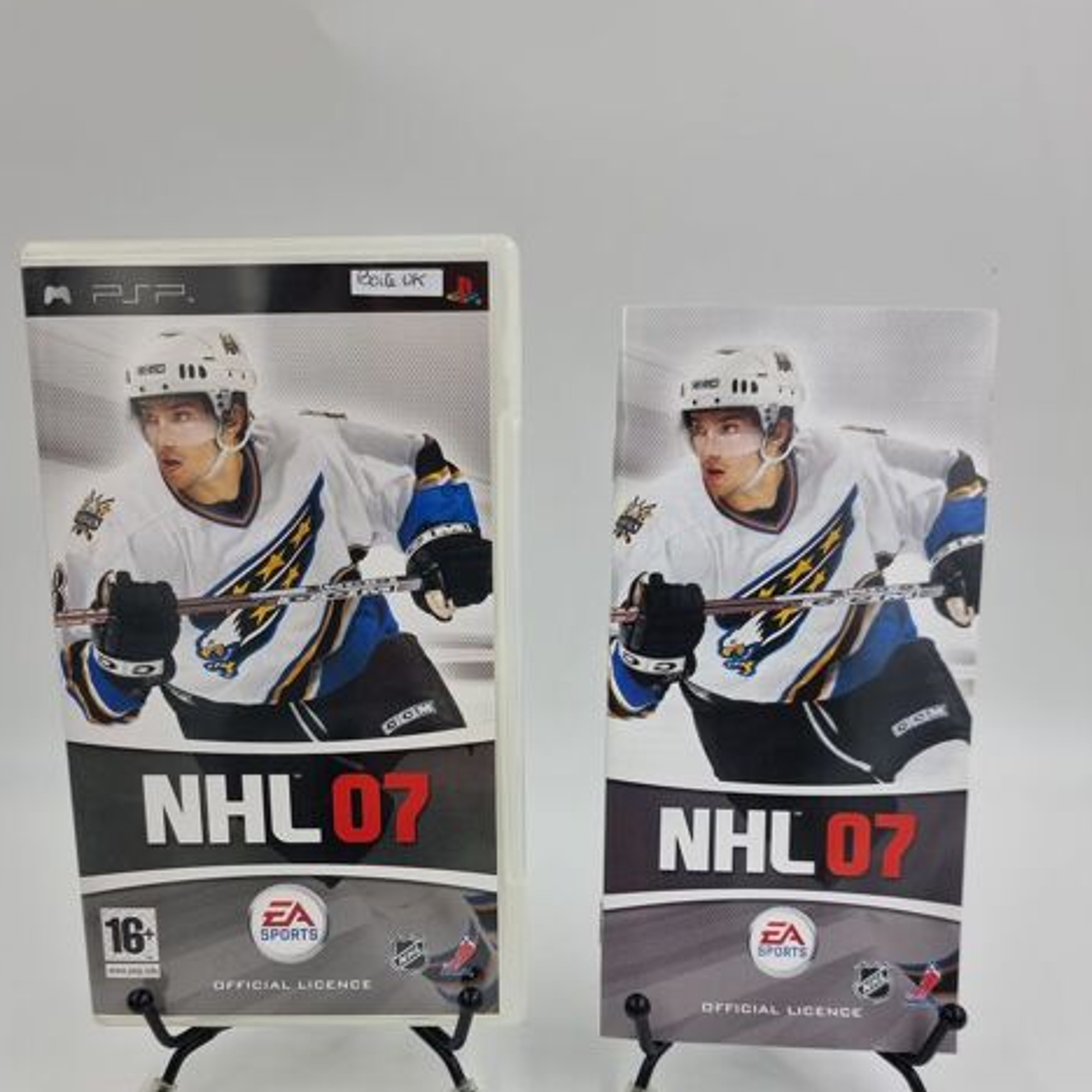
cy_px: 719
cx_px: 534
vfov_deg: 54.6
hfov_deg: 55.6
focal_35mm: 29
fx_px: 1035
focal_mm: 6.7
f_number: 1.8
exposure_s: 1/137
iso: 50
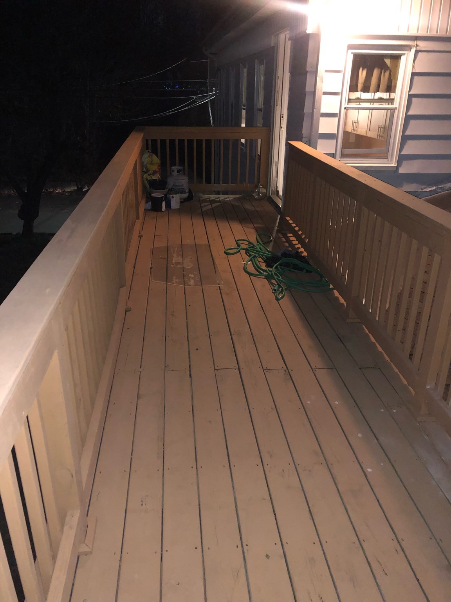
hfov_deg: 49.7
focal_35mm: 28
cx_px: 226
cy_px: 301
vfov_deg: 63.4
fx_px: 486
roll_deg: -0.6
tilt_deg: -23.4
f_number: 1.8
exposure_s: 1/4
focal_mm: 4
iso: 320
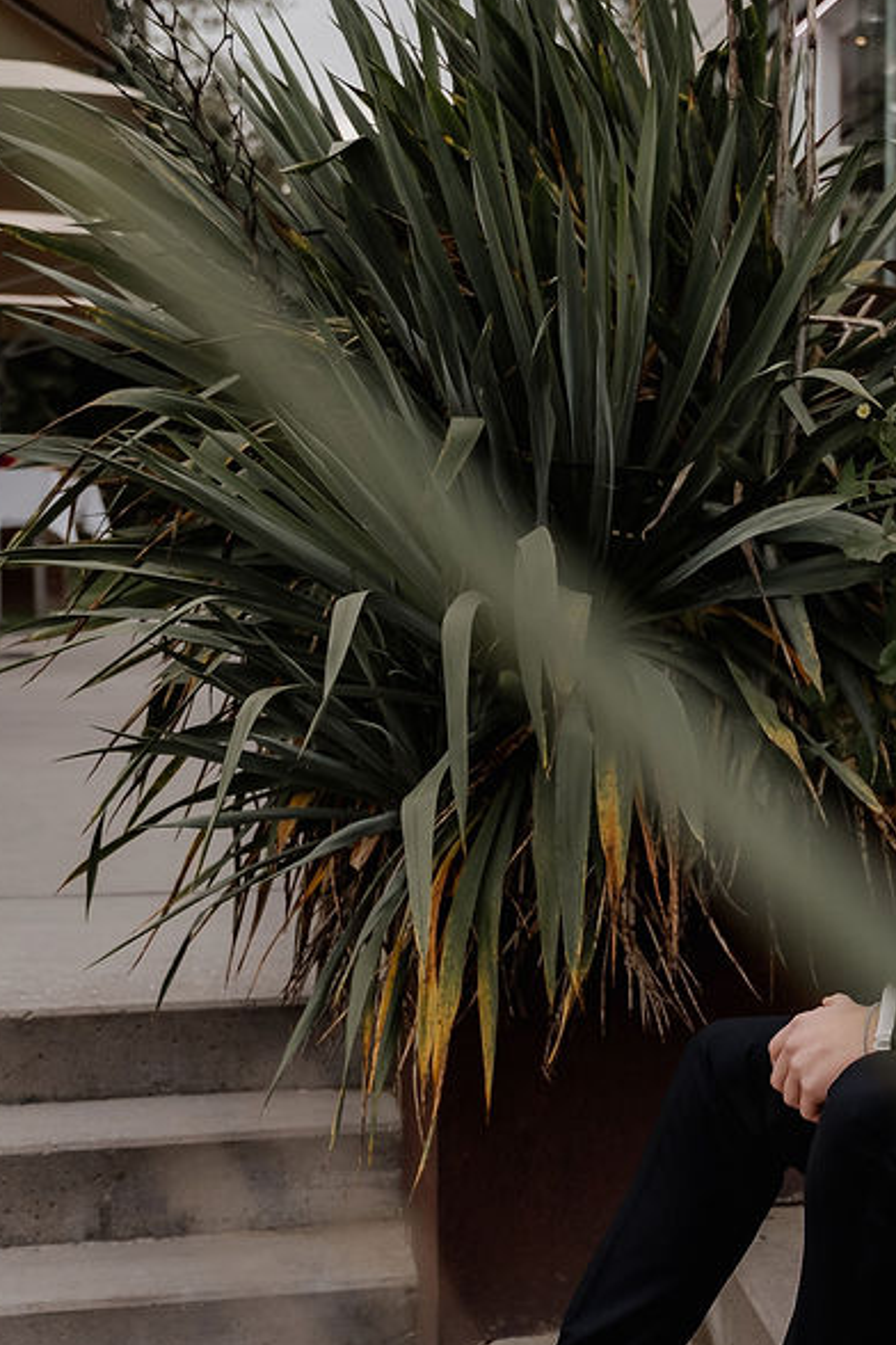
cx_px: 935
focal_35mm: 71
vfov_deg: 28.4
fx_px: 2650
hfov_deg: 18.6
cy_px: 750
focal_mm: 27.2
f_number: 3.2
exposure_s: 1/640
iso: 500
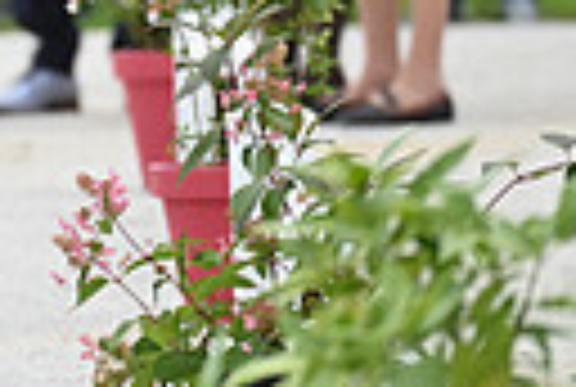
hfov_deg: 1.1
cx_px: -662
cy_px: -223
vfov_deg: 0.8
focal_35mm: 1808
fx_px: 28995
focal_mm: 400
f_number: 5.6
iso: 640
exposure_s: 1/1600
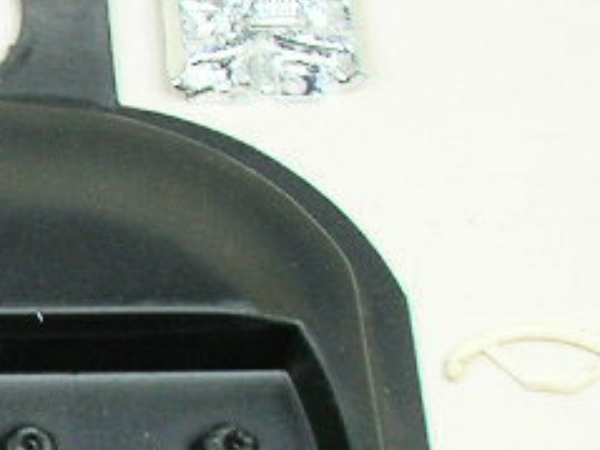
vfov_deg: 6.5
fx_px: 3933
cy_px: 591
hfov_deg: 8.4
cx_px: -439
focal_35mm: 227
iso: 50
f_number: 3.7
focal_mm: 8.8
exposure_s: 1/38
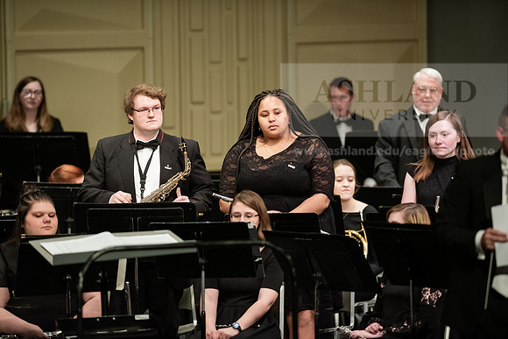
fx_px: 4234
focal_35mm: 300
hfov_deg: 6.9
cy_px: 170
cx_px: 254
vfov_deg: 4.6
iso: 4000
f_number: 3.2
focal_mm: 300
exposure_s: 1/250
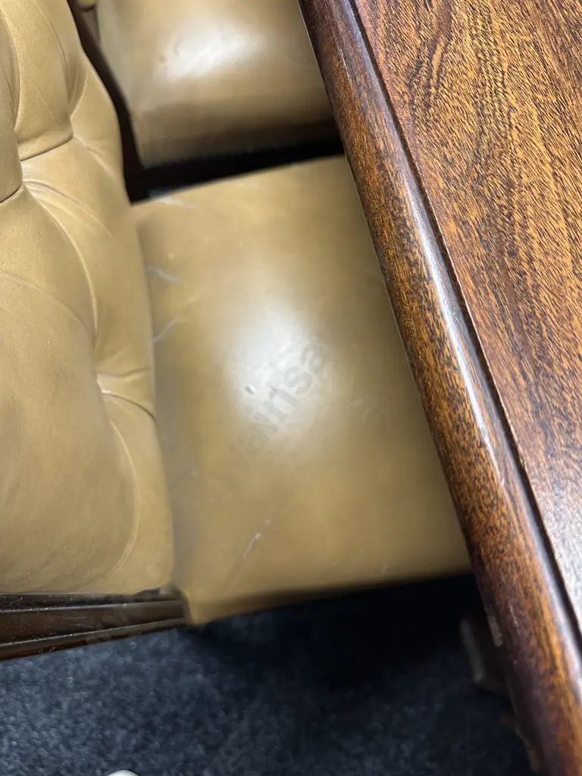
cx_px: 291
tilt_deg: -68.8
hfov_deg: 56.8
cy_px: 388
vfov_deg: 71.6
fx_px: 538
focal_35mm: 24
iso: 250
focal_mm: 6.86
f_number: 1.78
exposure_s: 1/50
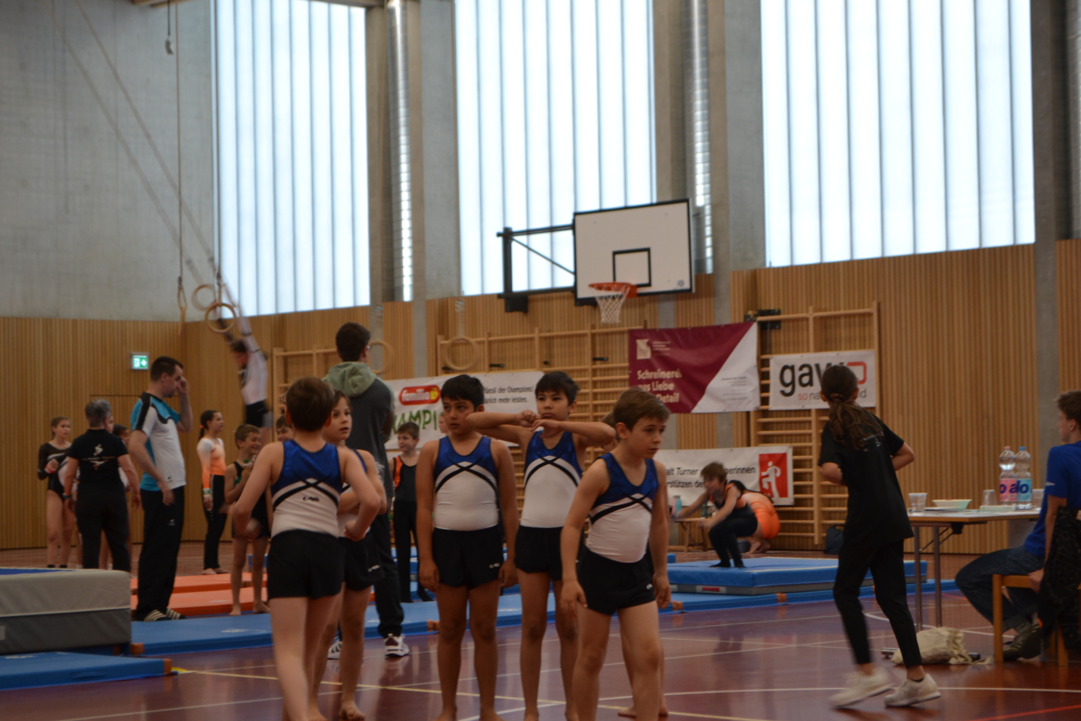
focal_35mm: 78
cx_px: 540
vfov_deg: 17.5
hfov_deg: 26.0
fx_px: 2342
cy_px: 360
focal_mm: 52
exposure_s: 1/50
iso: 400
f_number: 5.6
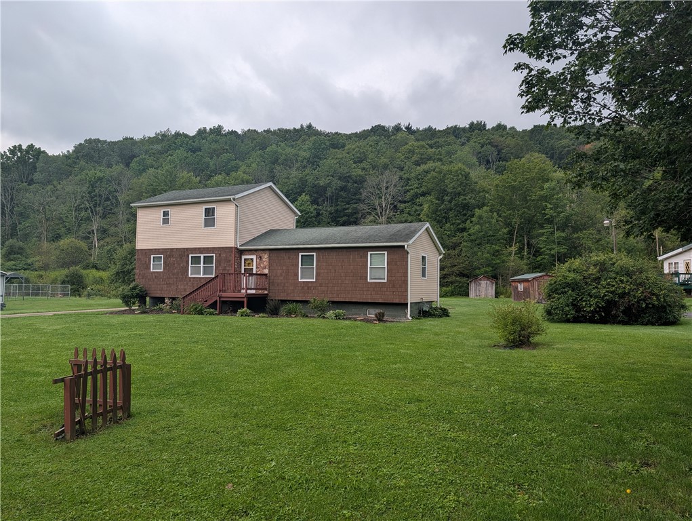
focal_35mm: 24
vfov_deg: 56.9
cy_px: 260
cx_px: 346
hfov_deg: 71.5
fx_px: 480
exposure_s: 1/318
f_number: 1.68
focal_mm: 6.9
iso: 21
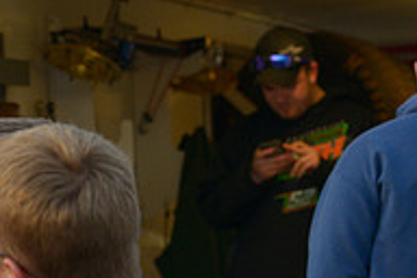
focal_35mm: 212
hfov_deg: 9.4
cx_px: -208
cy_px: 349
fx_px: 2455
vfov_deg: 6.4
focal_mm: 70
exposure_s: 1/250
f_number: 5
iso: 800
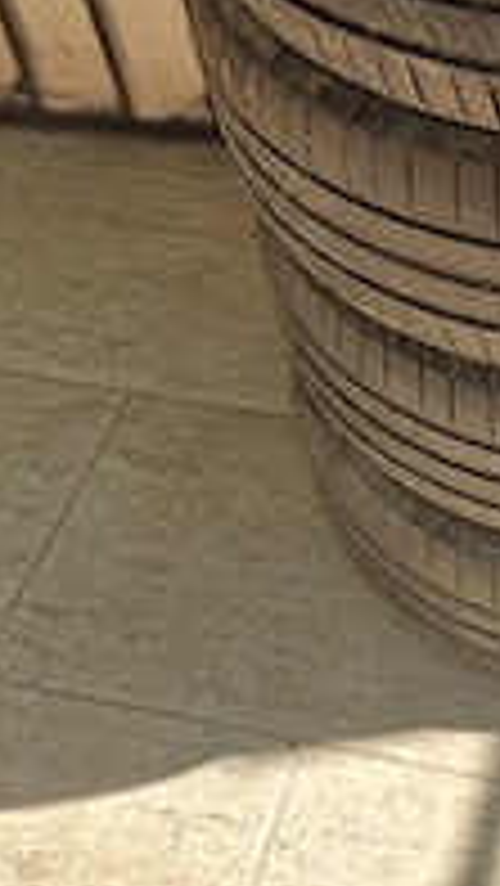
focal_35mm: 51
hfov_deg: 22.2
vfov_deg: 38.4
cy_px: 130
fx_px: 1201
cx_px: 554
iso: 50
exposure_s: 1/714
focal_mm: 5.4
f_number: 1.8
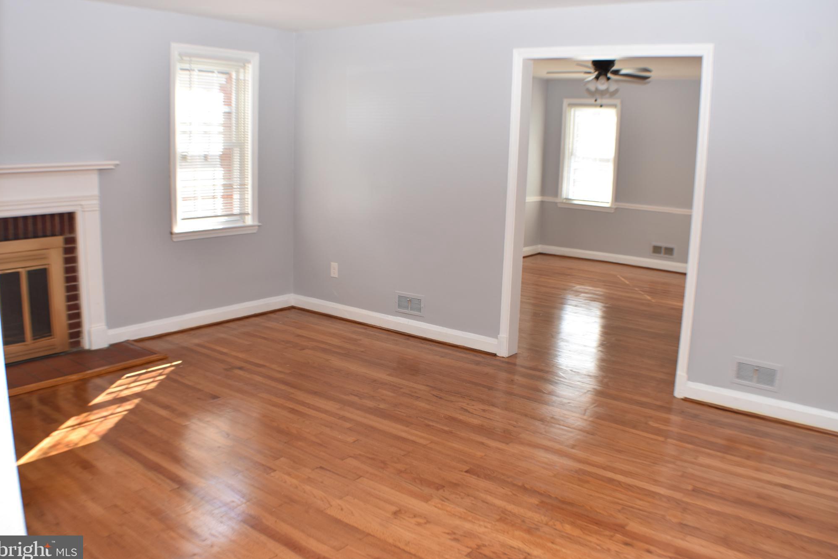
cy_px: 280
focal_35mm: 40
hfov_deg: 48.5
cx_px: 420
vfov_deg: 33.4
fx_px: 931
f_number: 5.6
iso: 200
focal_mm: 26
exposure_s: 1/125
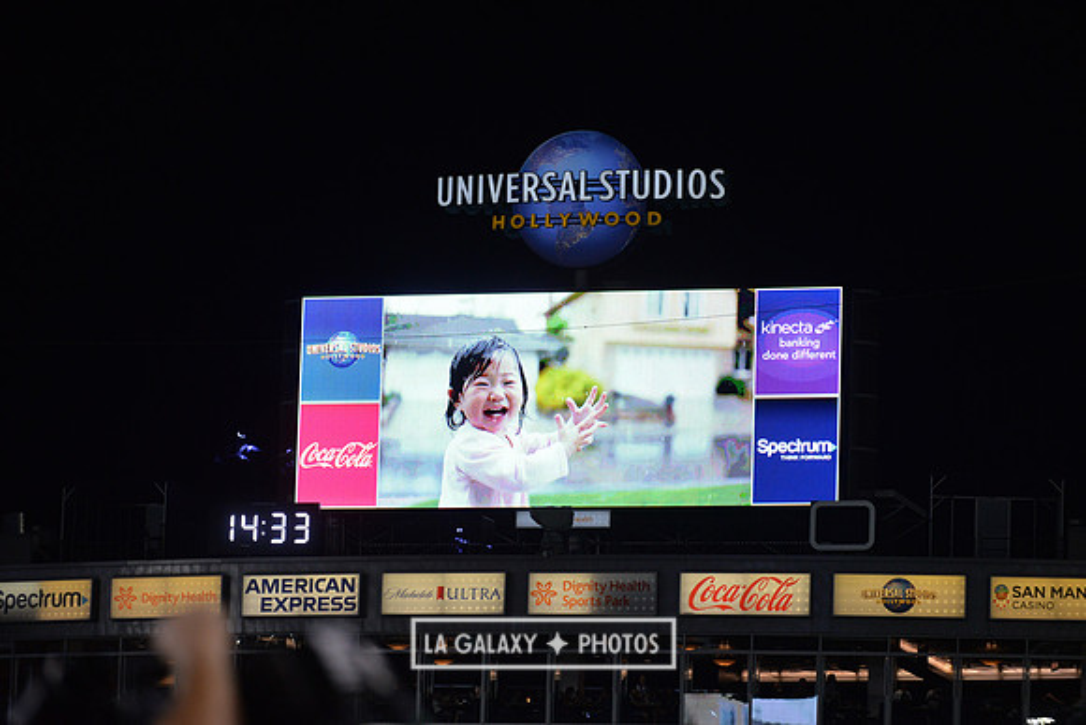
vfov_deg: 8.6
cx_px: 543
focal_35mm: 160
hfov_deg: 12.8
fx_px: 4828
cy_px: 362
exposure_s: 1/1250
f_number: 4.5
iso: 1600
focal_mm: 160
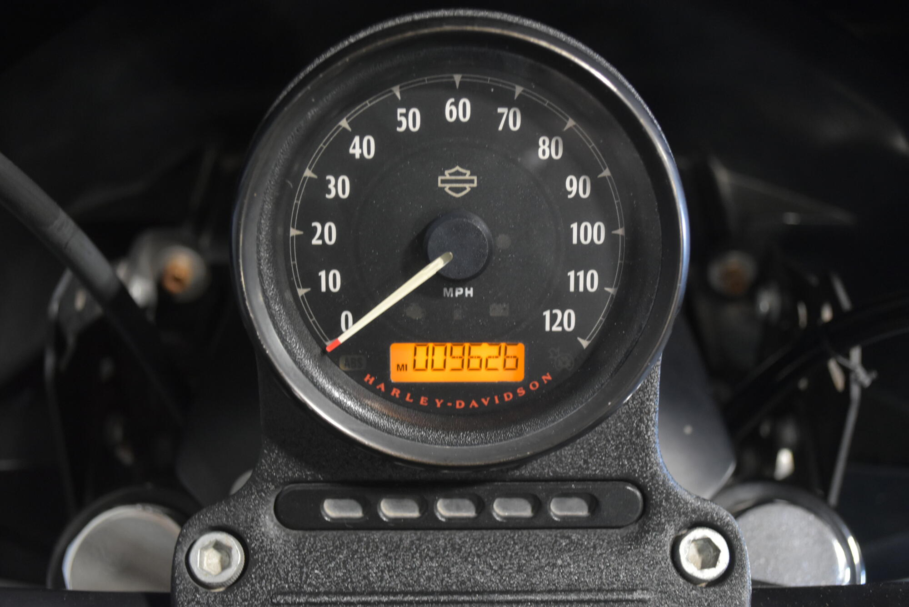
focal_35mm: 48
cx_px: 454
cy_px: 304
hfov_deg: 41.1
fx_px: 1212
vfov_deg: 28.1
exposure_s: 1/13
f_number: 4.8
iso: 1600
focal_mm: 32
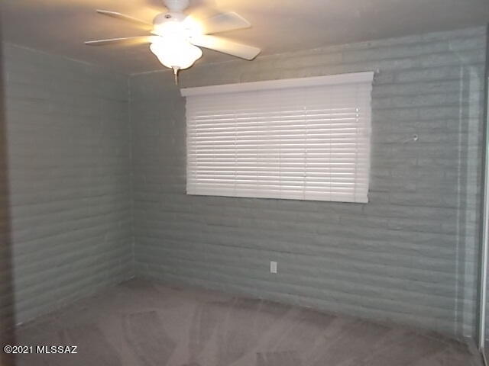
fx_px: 367
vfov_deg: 53.1
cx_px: 244
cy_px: 183
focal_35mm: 26
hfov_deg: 67.3
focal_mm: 4.6
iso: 220
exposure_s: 1/25
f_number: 3.2
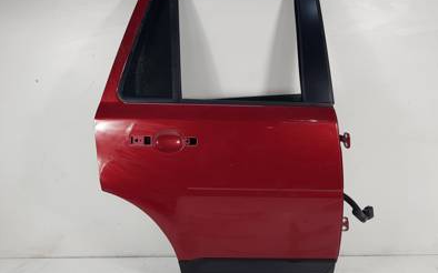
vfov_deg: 44.5
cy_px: 132
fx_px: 334
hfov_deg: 66.5
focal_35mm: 28
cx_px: 221
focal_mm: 4.2
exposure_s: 1/100
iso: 50
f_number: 1.7
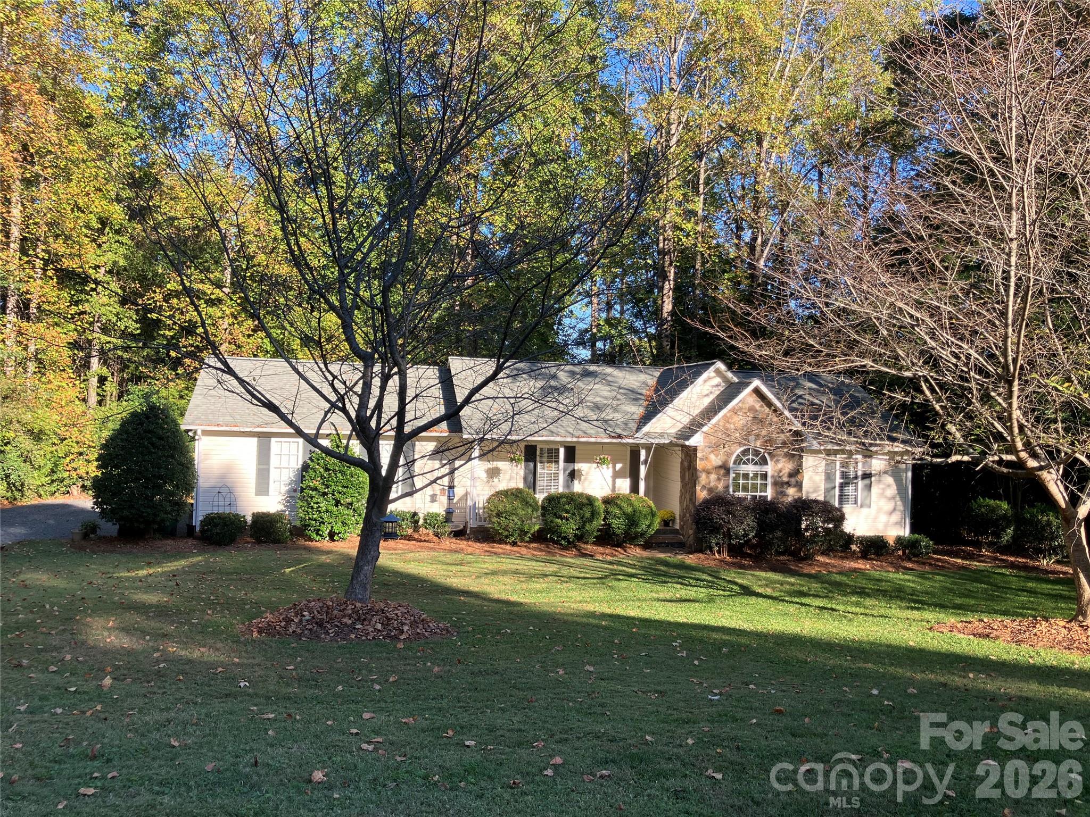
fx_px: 882
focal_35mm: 28
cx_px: 545
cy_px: 408
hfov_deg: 63.4
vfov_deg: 49.7
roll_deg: -1.1
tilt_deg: +0.1
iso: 32
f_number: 1.8
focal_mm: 3.99
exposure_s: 1/392
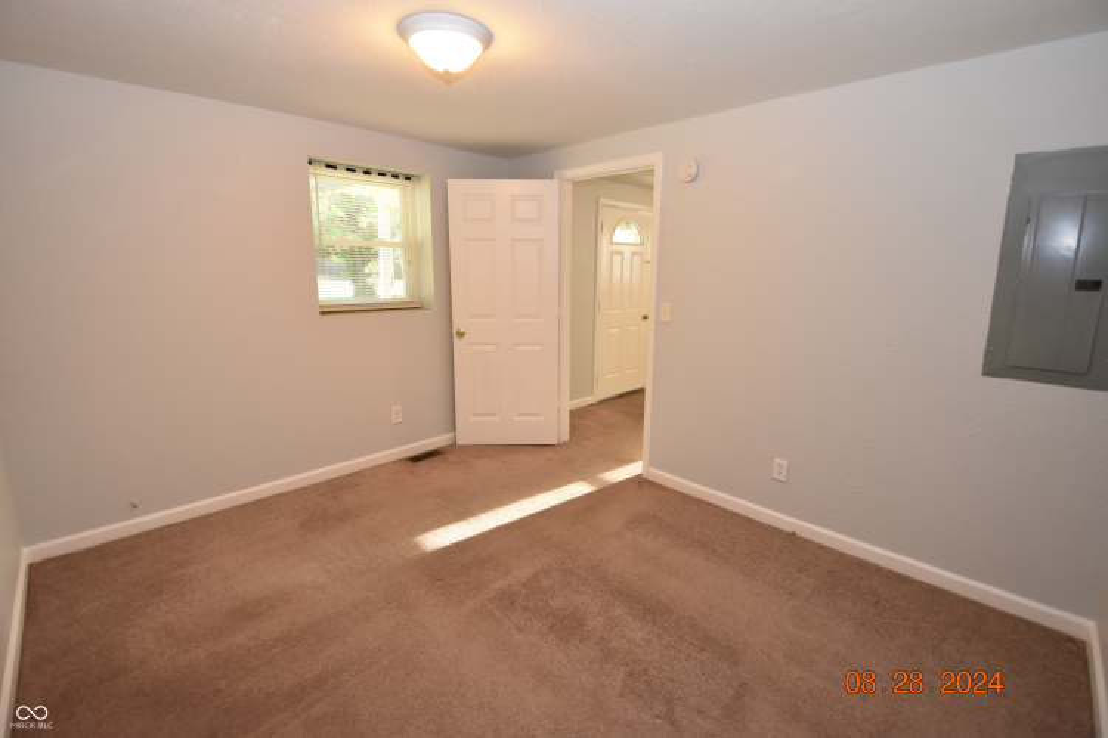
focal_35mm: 15
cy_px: 369
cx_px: 554
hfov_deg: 100.4
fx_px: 462
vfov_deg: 77.3
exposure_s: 1/100
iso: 800
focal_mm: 10
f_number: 5
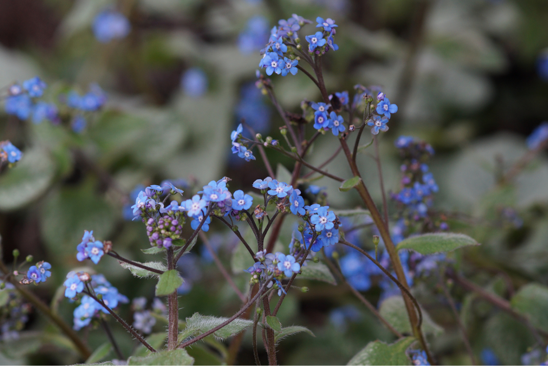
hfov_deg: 13.7
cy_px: 183
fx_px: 2283
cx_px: 274
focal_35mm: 150
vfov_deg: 9.1
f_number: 4
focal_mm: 100
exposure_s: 1/160
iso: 320
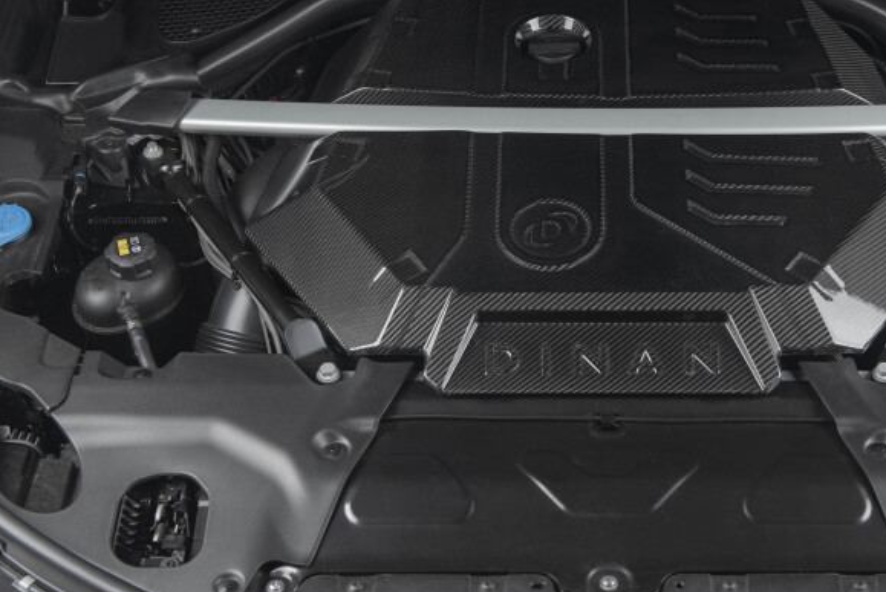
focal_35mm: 58
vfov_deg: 23.3
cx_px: 600
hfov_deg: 34.1
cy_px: 211
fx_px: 1428
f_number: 5.6
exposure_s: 1/125
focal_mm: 42
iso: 100
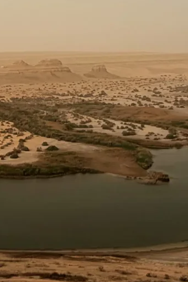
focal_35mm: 73
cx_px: 75
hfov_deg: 18.6
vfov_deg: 27.0
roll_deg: +0.8
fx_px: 573
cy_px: 43
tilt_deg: +1.4
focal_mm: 2.22
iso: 20
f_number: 2.2
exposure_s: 1/1656
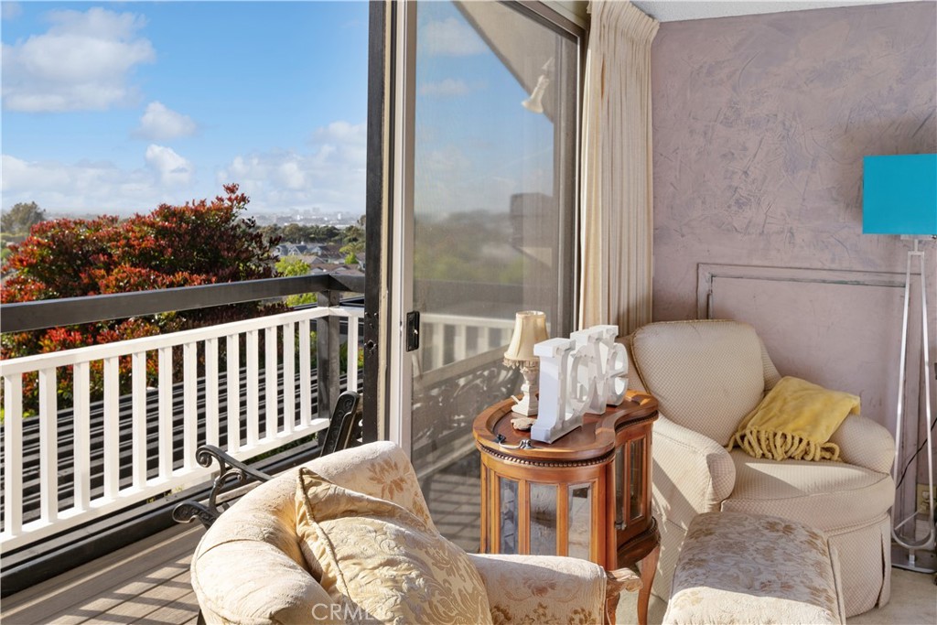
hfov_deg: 61.9
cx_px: 468
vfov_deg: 43.6
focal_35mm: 30
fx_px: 781
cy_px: 312
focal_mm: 30
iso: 250
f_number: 8
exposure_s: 1/250
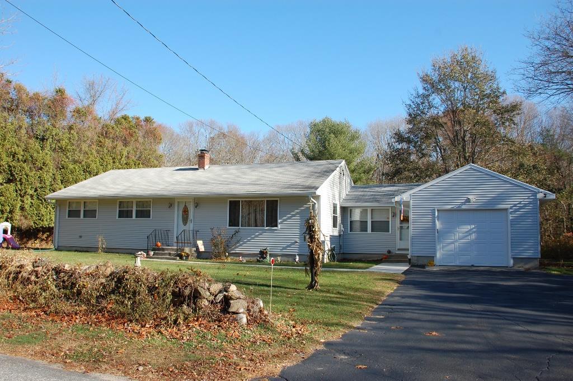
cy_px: 190
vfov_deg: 43.5
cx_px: 286
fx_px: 477
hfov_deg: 62.0
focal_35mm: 30
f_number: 8
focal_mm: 20
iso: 200
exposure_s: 1/200
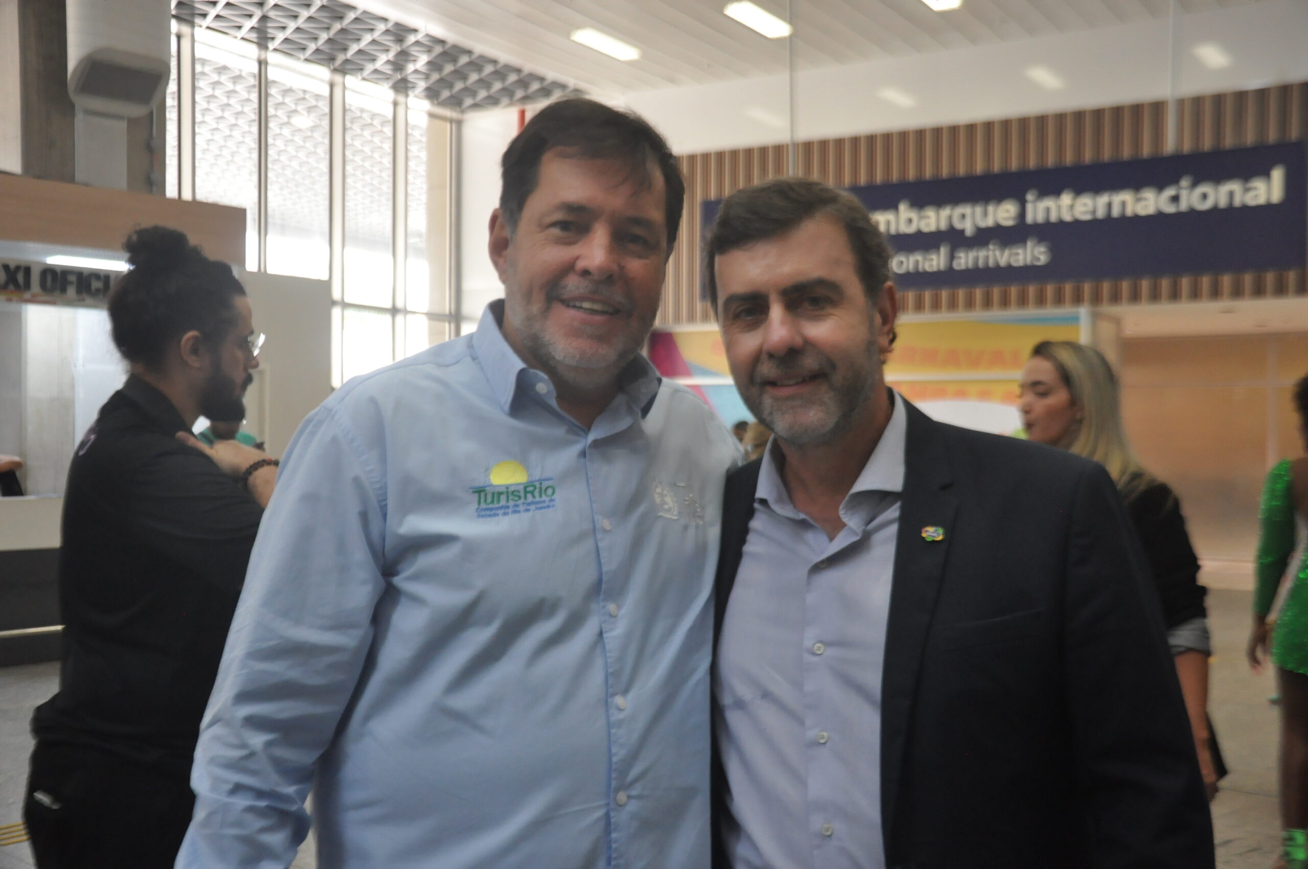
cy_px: 434
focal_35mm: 38
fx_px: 1361
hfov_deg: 51.3
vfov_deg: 35.4
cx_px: 654
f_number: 4
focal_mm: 25
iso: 1250
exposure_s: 1/100
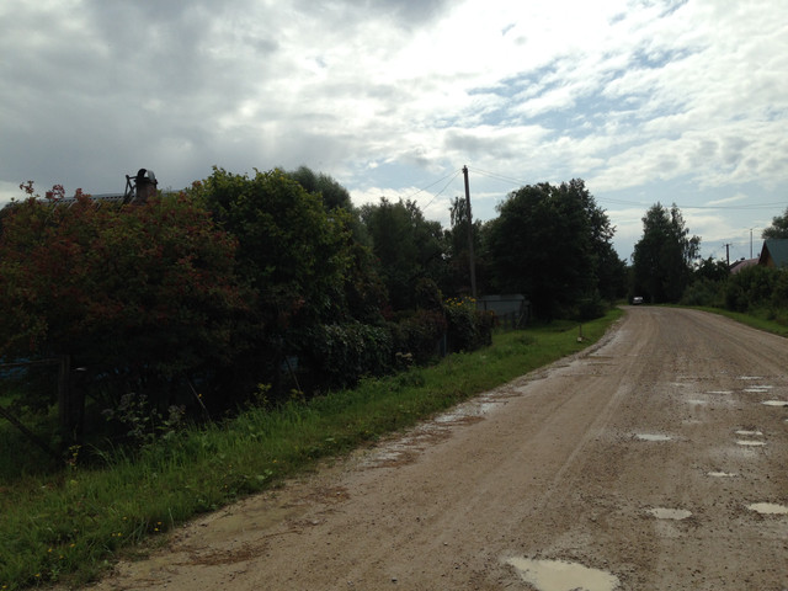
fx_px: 751
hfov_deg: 55.4
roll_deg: +3.4
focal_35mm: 33
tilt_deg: -2.2
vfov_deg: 42.9
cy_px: 296
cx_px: 394
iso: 50
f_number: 2.4
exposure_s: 1/3623
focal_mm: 4.12
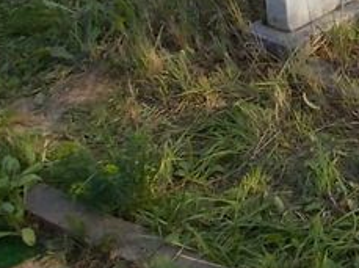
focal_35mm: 91
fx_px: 942
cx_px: 484
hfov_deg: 19.6
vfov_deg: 15.6
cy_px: -47
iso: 80
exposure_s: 1/100
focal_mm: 4.6
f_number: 8
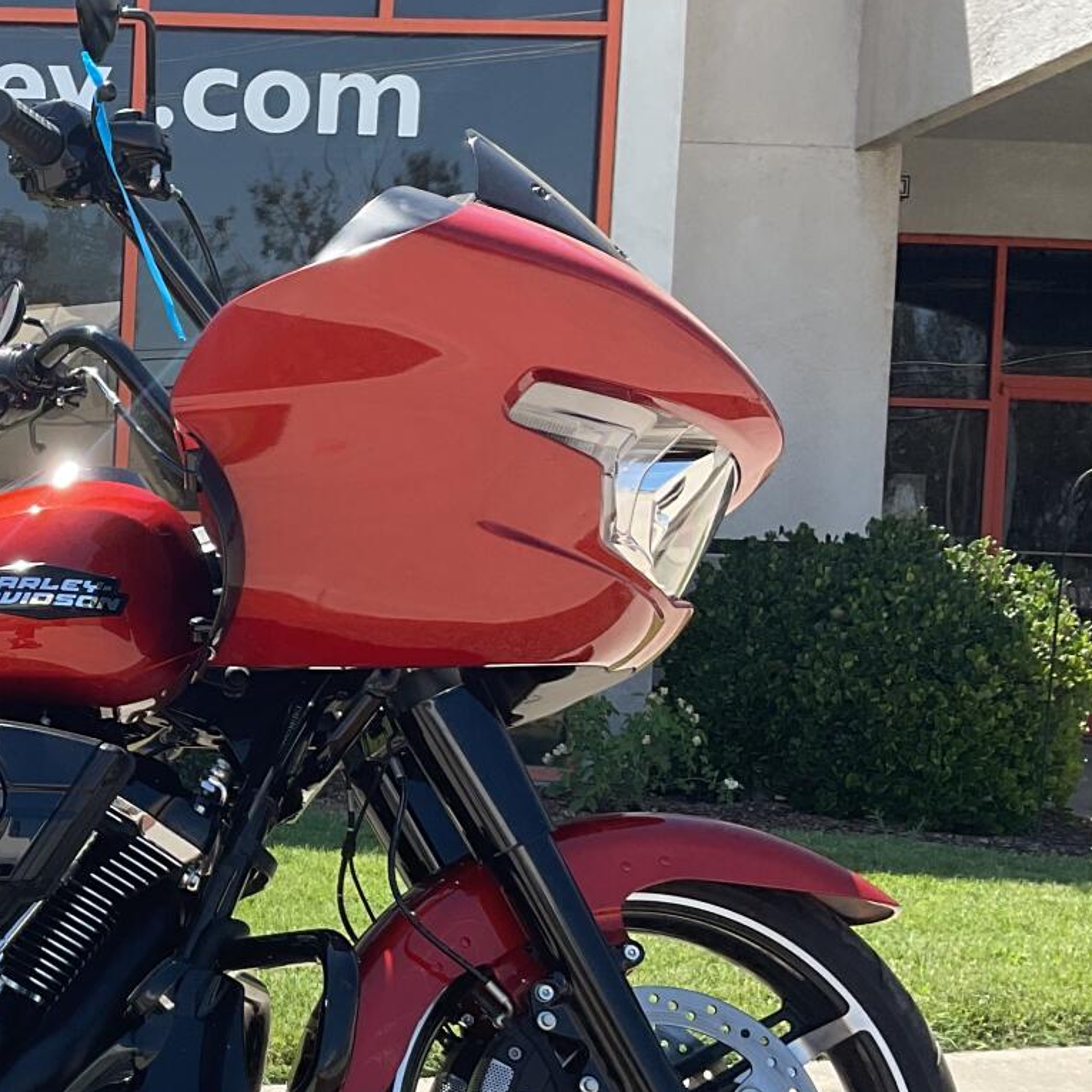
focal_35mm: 67
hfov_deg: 23.8
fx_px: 2391
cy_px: 647
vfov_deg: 25.7
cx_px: -157
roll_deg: -1.2
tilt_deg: -1.2
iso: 16
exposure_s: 1/781
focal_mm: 3
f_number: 1.8
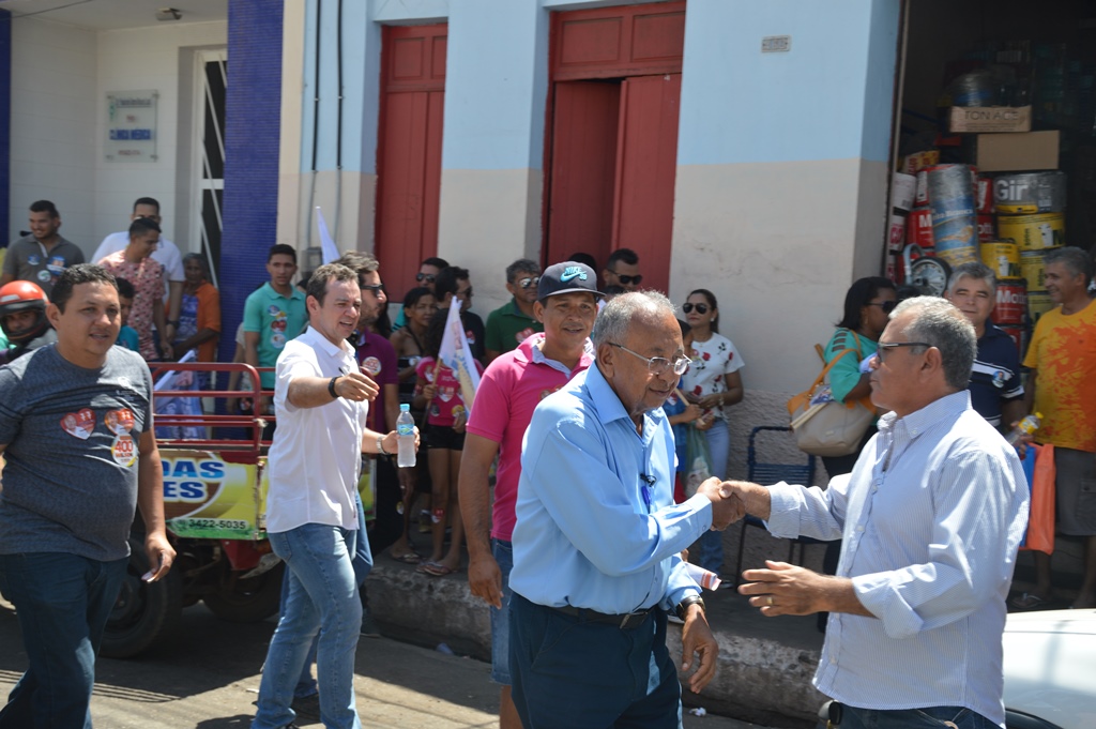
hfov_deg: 38.9
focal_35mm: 51
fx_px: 1551
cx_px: 548
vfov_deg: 26.4
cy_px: 364
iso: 100
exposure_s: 1/160
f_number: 6.3
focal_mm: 34
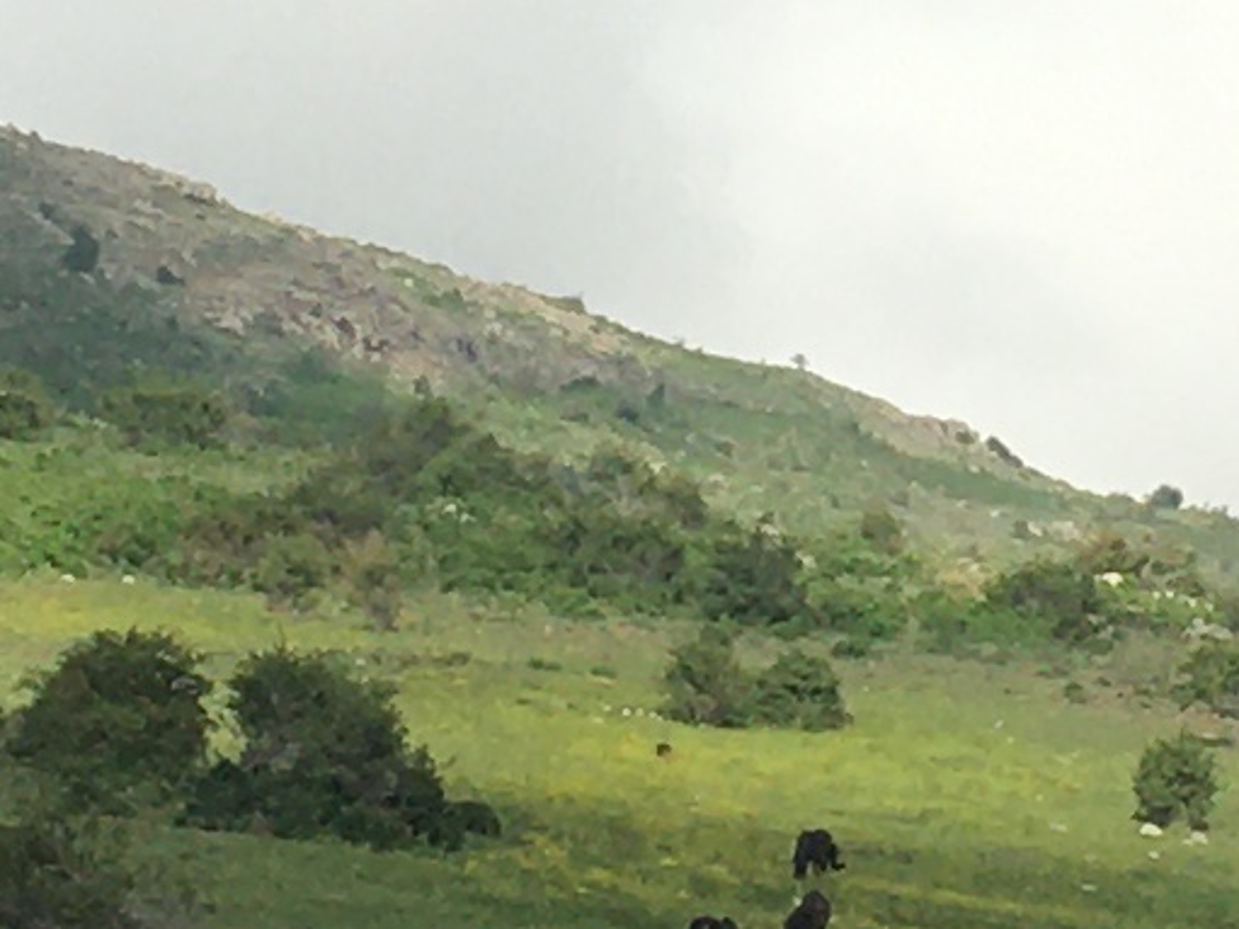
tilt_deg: +0.6
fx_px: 8195
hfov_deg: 8.6
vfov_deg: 6.5
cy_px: 206
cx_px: 817
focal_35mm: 229
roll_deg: -1.6
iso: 25
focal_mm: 4.15
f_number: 2.2
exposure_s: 1/1923
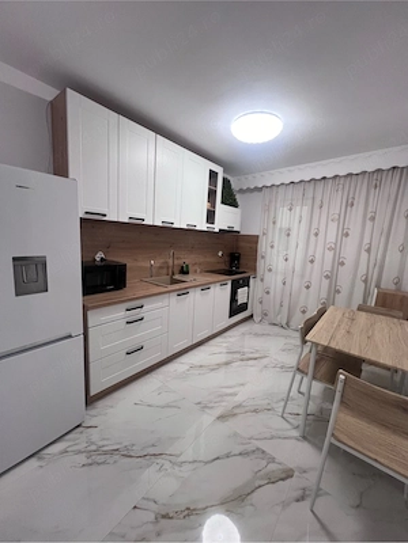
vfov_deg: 106.2
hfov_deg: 89.9
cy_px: 272
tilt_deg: -8.7
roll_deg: -2.5
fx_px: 204
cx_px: 204
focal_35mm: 13
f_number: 1.8
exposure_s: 1/100
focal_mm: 1.57
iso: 125
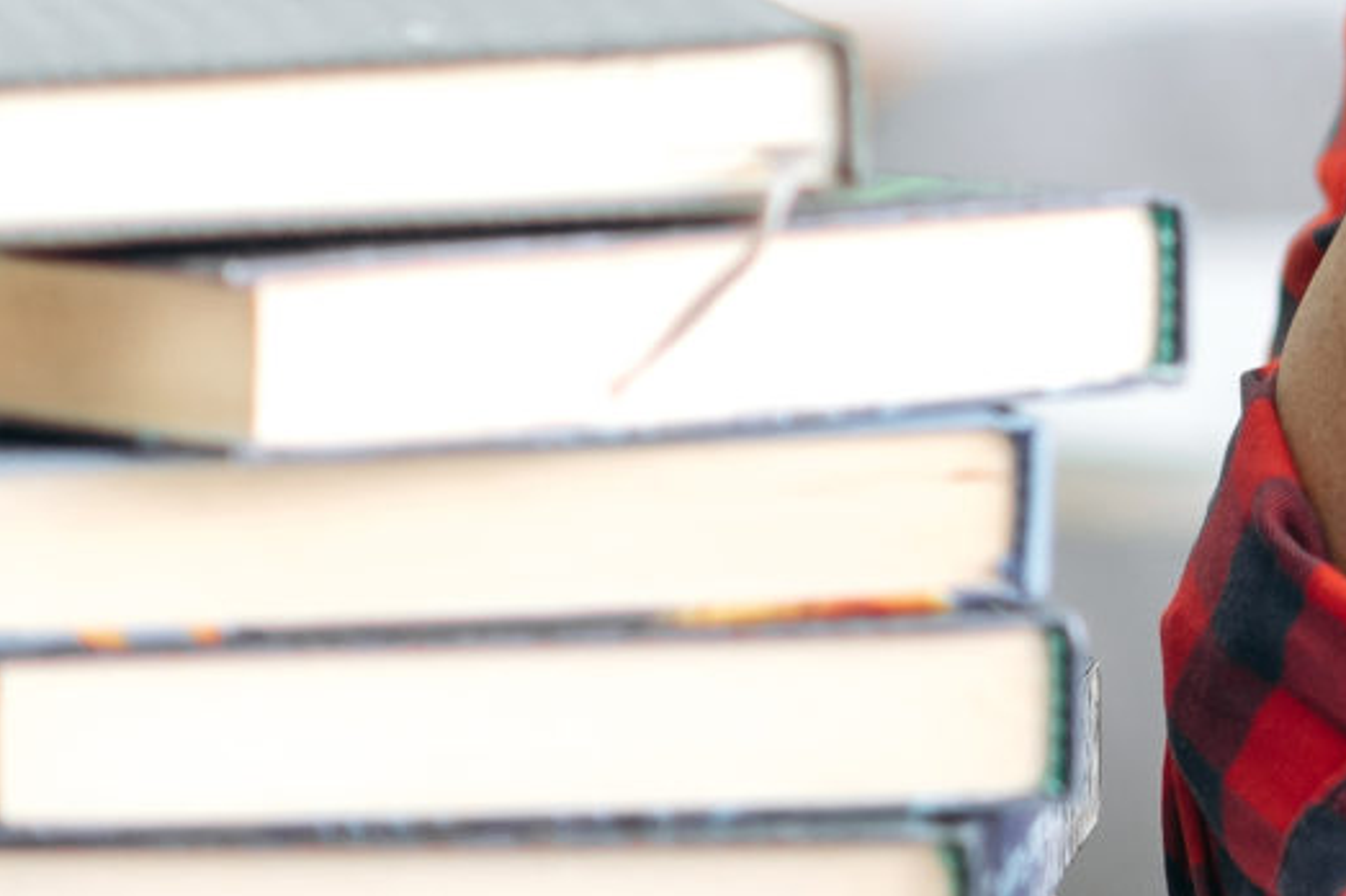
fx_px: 15543
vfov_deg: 3.3
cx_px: 2630
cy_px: -550
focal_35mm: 416
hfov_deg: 4.9
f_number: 2.5
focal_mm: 85
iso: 250
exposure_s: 1/200
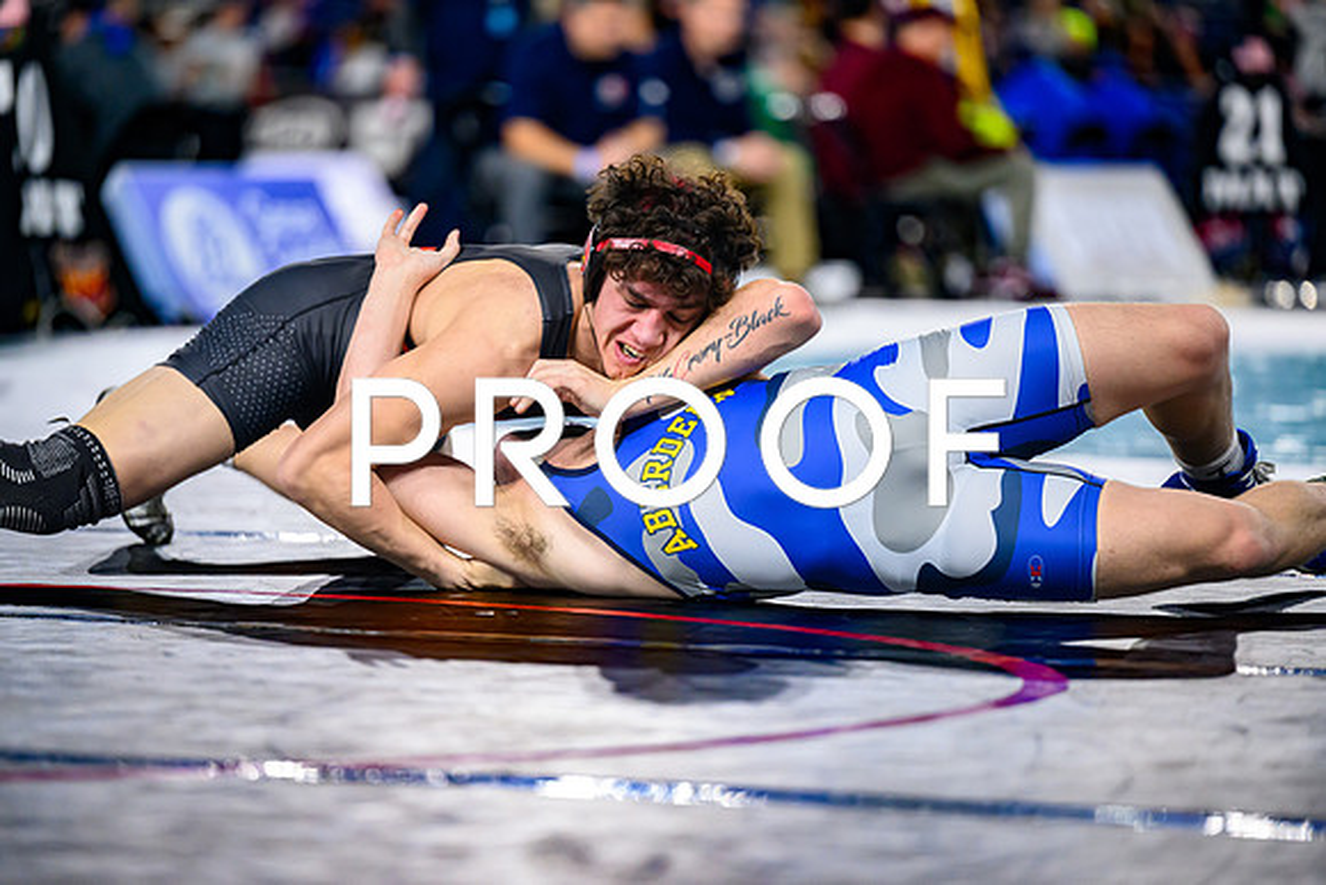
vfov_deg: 7.1
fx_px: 7124
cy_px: 442
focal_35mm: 193
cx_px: 663
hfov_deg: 10.6
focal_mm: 185
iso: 2500
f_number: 2.8
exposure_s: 1/800
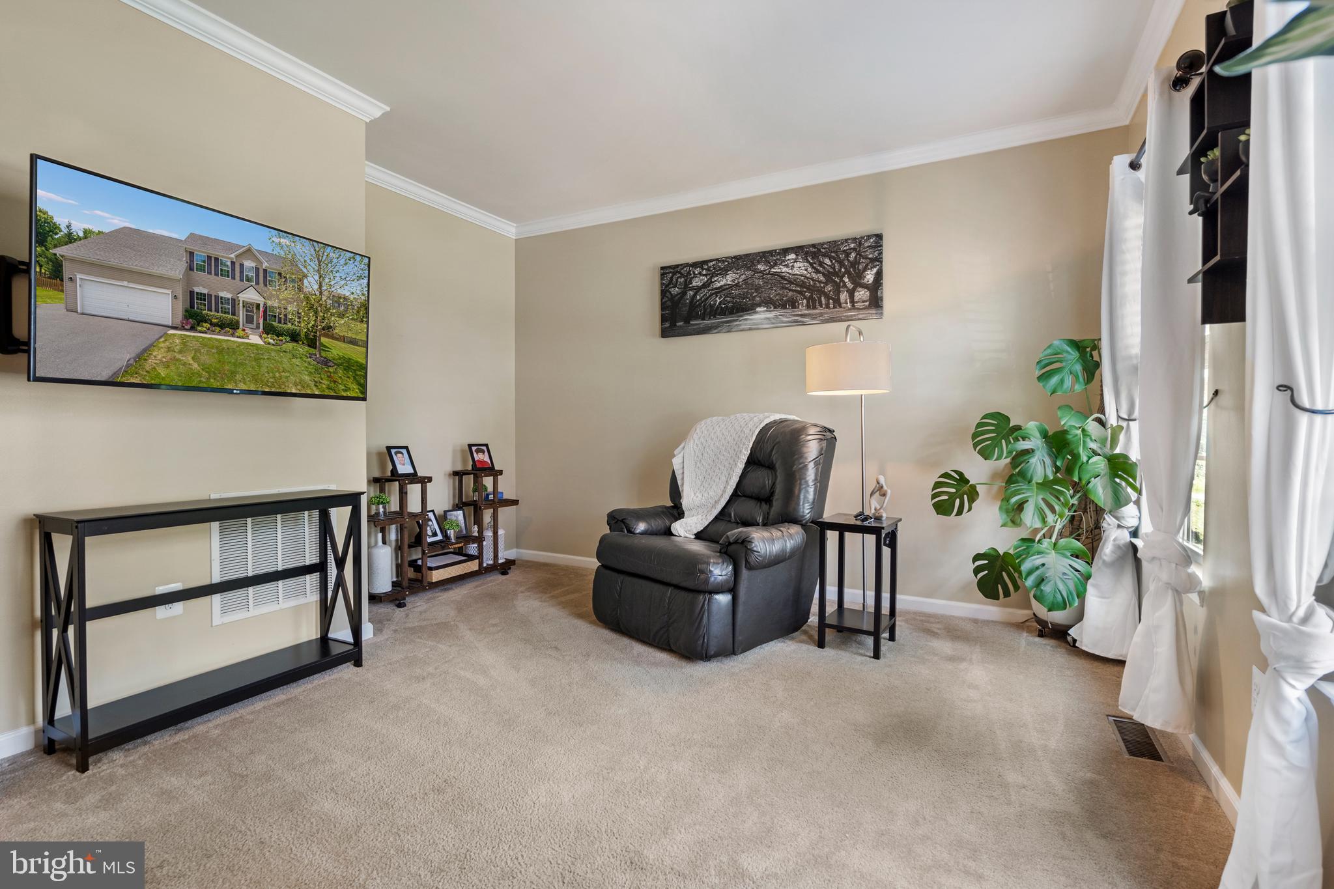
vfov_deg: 73.7
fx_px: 593
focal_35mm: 16
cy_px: 444
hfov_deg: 96.7
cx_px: 667
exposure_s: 1/200
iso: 640
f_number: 8
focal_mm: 16
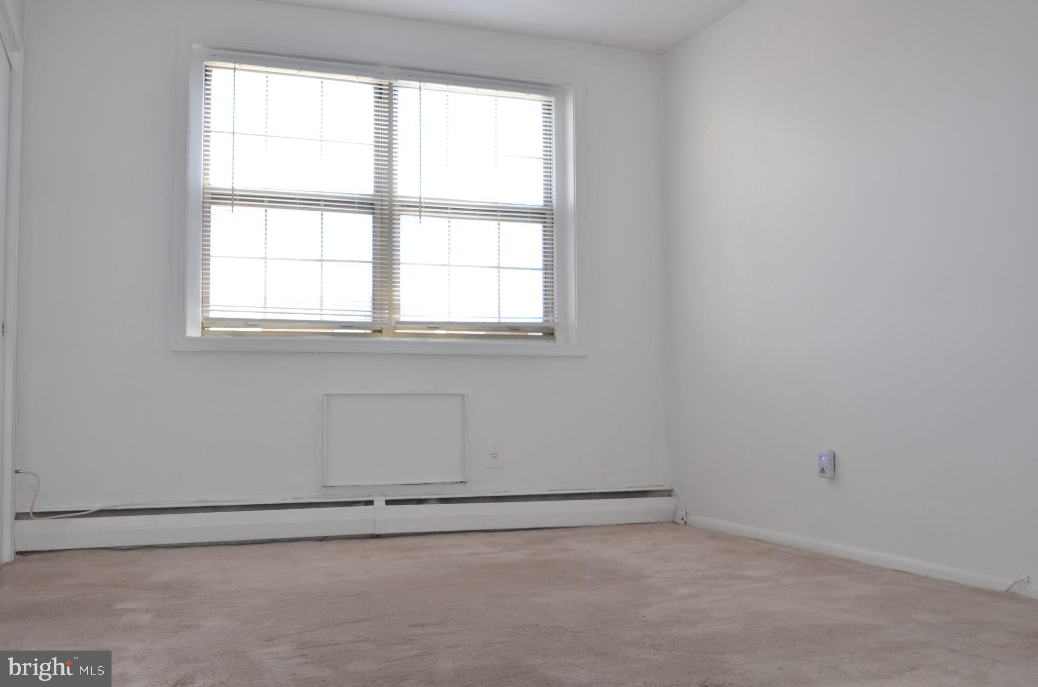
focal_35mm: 36
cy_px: 344
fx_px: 1036
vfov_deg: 36.7
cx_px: 519
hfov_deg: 53.2
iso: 400
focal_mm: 24
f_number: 4.5
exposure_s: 1/125
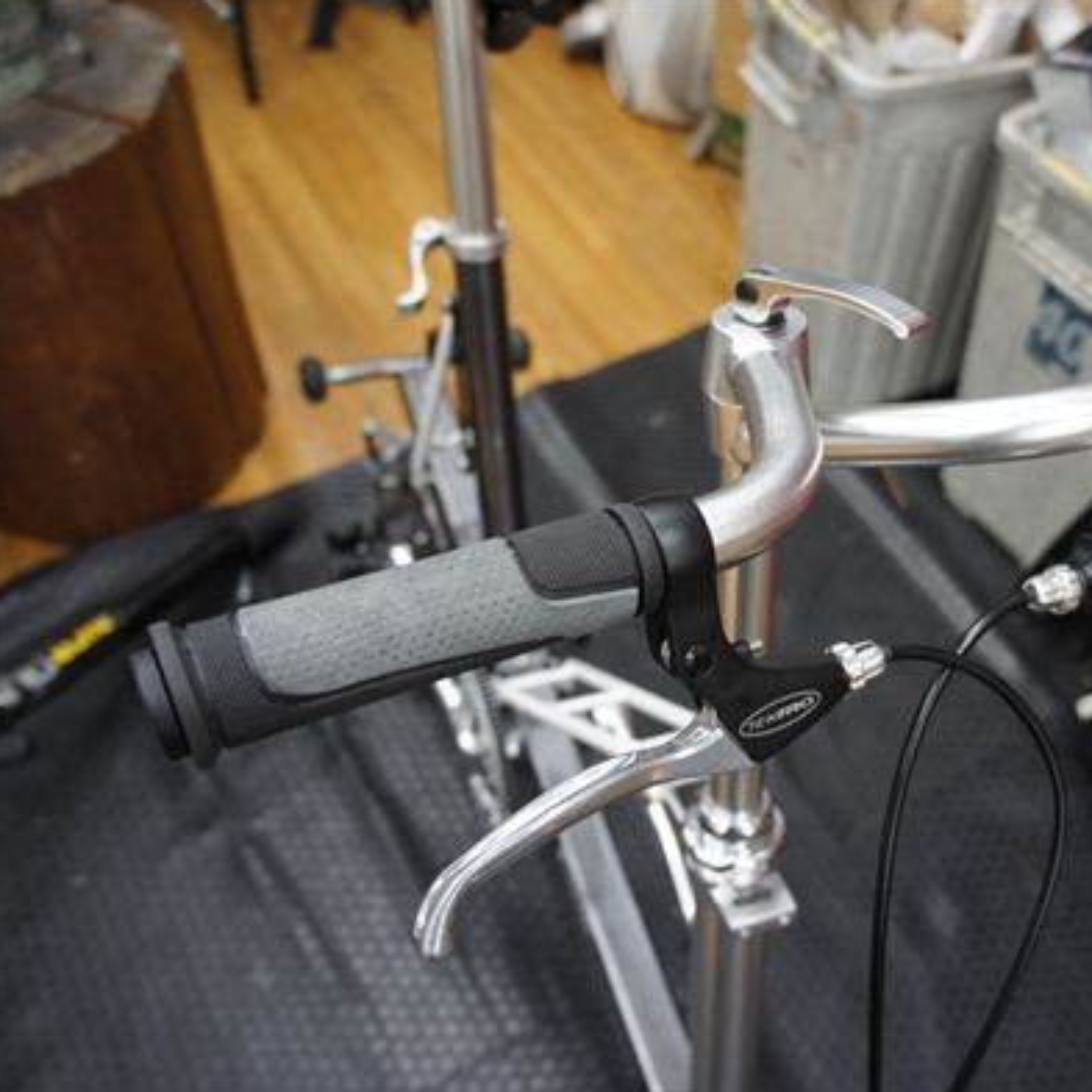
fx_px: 1249
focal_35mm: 35
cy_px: 546
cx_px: 820
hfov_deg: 45.6
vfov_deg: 47.2
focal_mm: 18
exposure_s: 1/30
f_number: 3.5
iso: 320
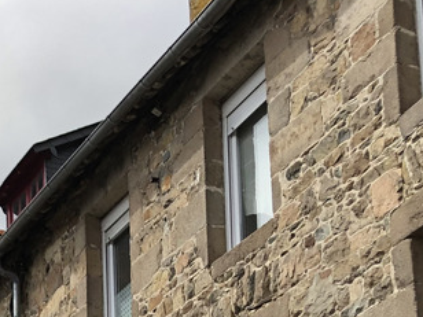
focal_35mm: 109
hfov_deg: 17.4
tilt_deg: +12.8
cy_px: 608
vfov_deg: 12.2
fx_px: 1332
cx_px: -56
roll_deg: +2.1
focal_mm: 4
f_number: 1.8
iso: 20
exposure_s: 1/1429
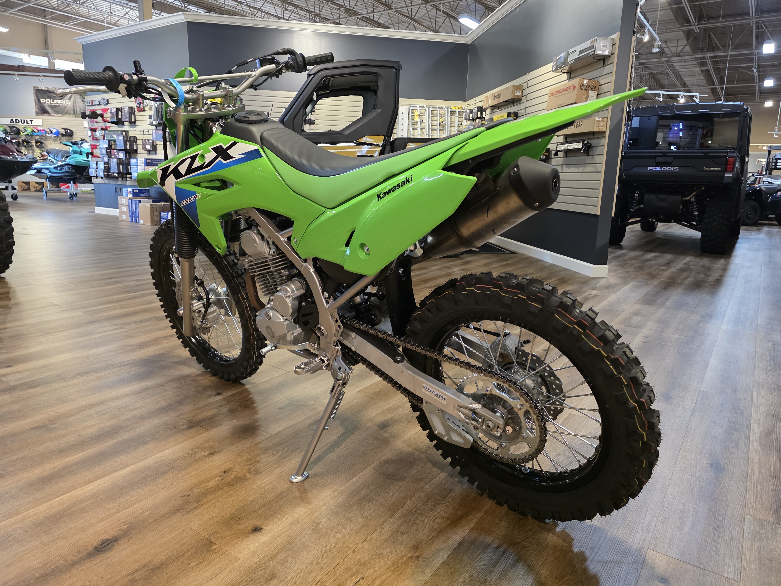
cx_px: 390
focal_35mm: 23
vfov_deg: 58.9
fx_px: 519
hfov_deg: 73.9
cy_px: 293
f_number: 1.7
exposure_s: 1/120
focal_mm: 6.3
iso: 1000
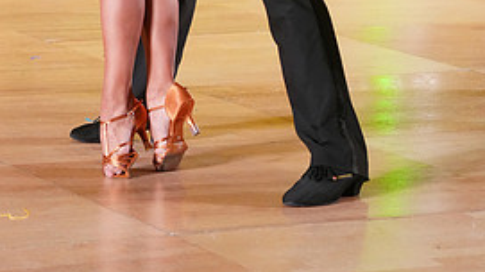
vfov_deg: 5.8
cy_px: -190
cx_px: 230
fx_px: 2622
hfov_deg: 10.6
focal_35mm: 204
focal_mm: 91
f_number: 4
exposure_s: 1/400
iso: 3200
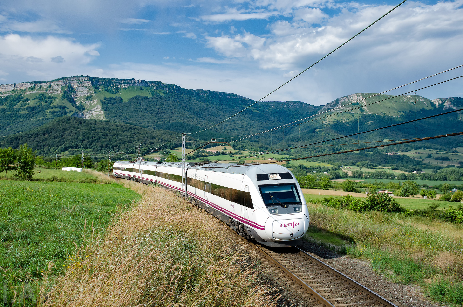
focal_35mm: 36
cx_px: 232
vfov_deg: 36.7
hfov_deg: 53.2
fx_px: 462
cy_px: 154
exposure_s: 1/800
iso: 400
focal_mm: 24
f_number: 7.1
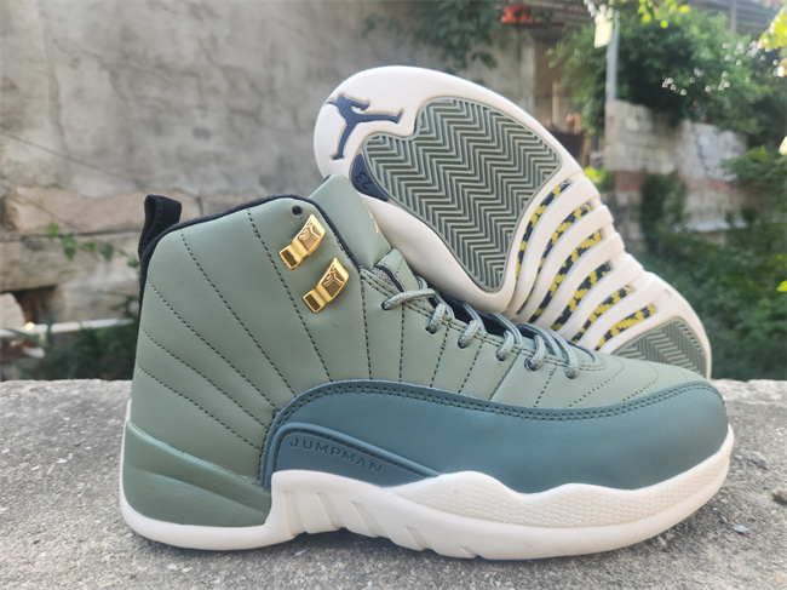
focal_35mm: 23
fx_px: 523
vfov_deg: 58.8
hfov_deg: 73.9
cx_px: 394
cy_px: 295
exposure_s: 1/107
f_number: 1.8
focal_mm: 5.4
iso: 20
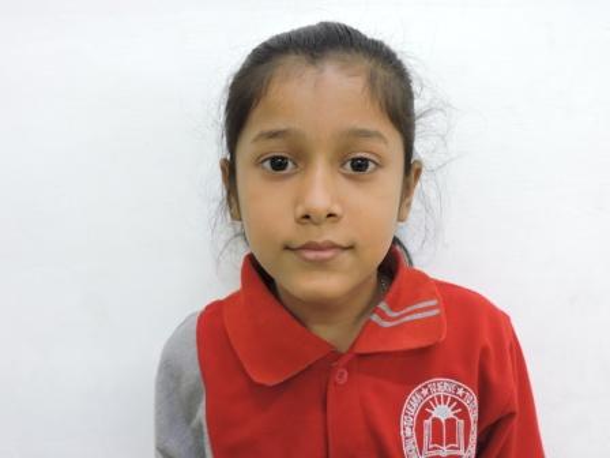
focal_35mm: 35
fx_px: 617
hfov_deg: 52.6
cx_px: 305
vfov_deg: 40.7
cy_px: 229
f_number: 3.3
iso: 400
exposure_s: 1/13
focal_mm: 6.2
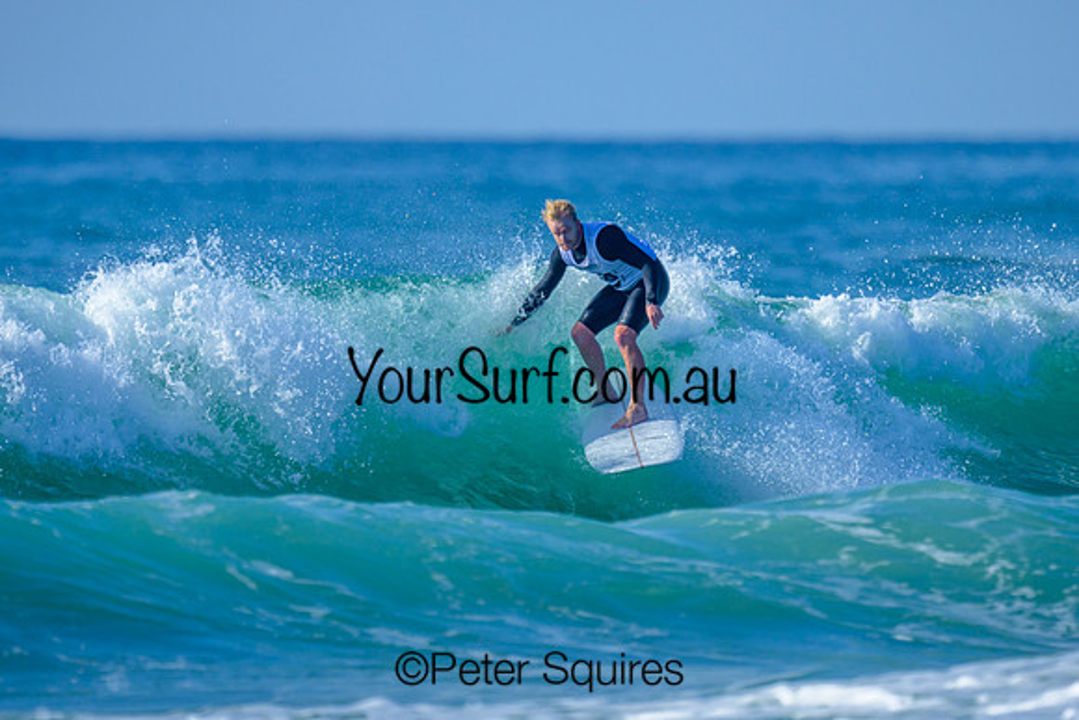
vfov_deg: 1.3
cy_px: 259
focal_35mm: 1100
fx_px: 32975
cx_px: 605
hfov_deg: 1.9
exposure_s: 1/2000
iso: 280
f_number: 6.3
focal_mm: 800
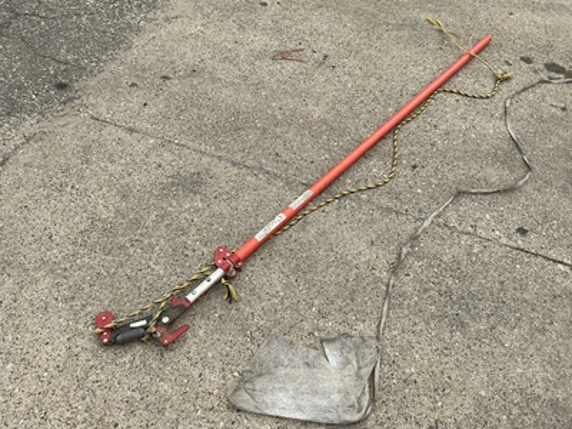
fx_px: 463
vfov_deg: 49.7
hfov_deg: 63.4
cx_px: 286
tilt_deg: -48.4
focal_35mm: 28
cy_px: 214
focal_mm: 3
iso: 25
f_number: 1.8
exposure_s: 1/1786
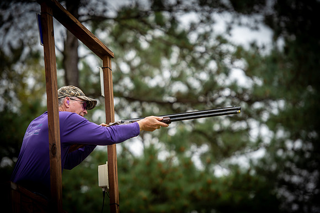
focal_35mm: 160
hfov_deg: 12.8
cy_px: 106
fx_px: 1421
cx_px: 160
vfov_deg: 8.6
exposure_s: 1/320
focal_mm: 160
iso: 100
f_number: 2.8
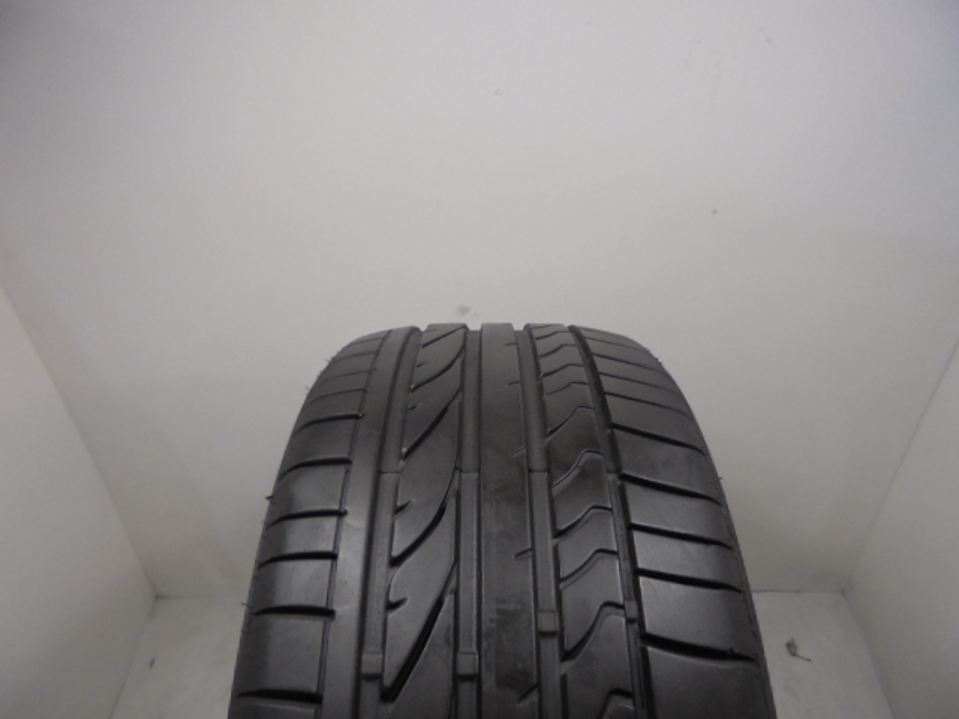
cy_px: 360
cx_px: 480
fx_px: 720
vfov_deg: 53.1
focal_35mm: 26
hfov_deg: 67.3
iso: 100
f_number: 3.5
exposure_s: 1/40
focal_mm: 4.6
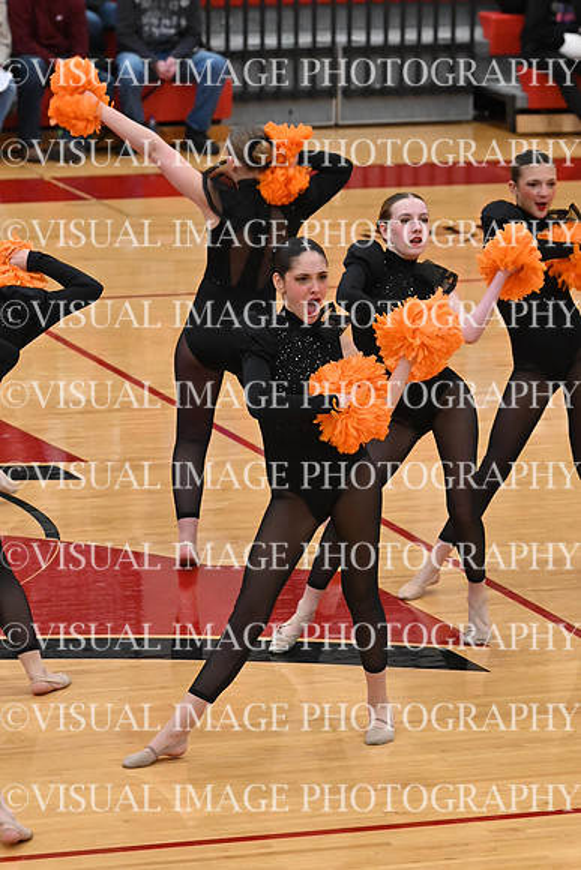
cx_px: 290
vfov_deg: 10.5
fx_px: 4717
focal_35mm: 195
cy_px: 435
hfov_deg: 7.0
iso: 8000
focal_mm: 130
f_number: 4
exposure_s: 1/400
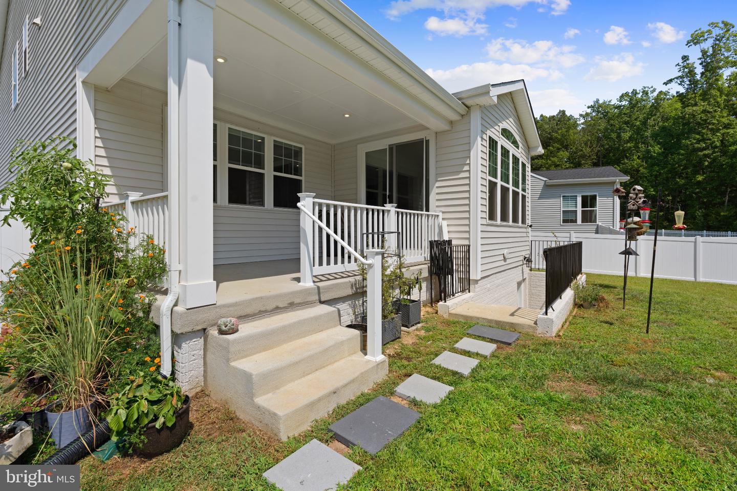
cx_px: 368
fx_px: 328
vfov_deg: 73.7
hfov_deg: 96.7
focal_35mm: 16
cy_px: 246
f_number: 9
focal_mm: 16
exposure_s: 1/80
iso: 100
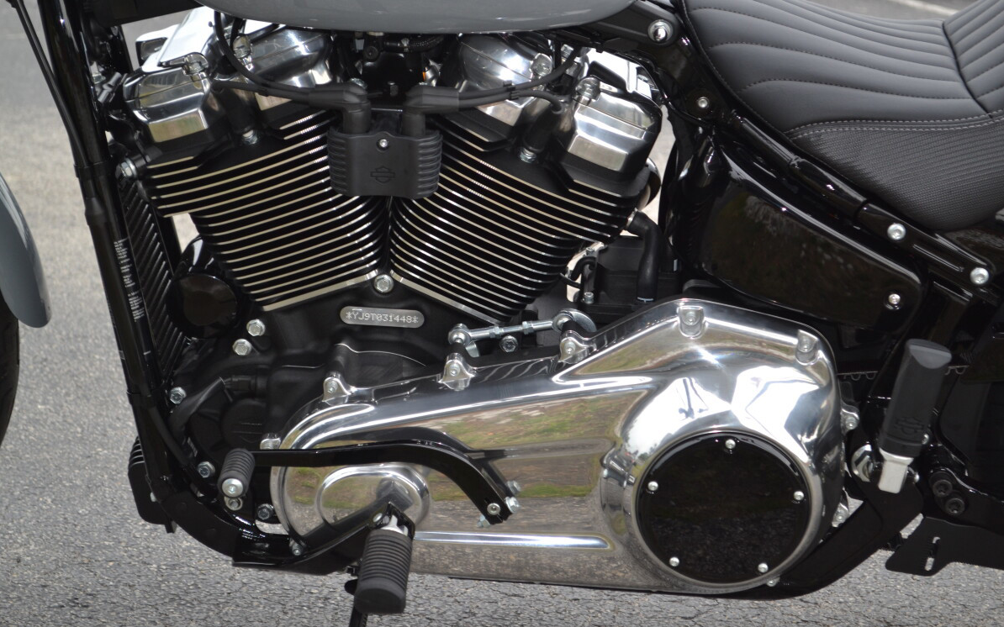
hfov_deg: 24.5
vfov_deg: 15.4
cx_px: 504
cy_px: 296
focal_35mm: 85
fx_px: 2312
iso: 280
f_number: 5.6
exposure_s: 1/125
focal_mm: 55
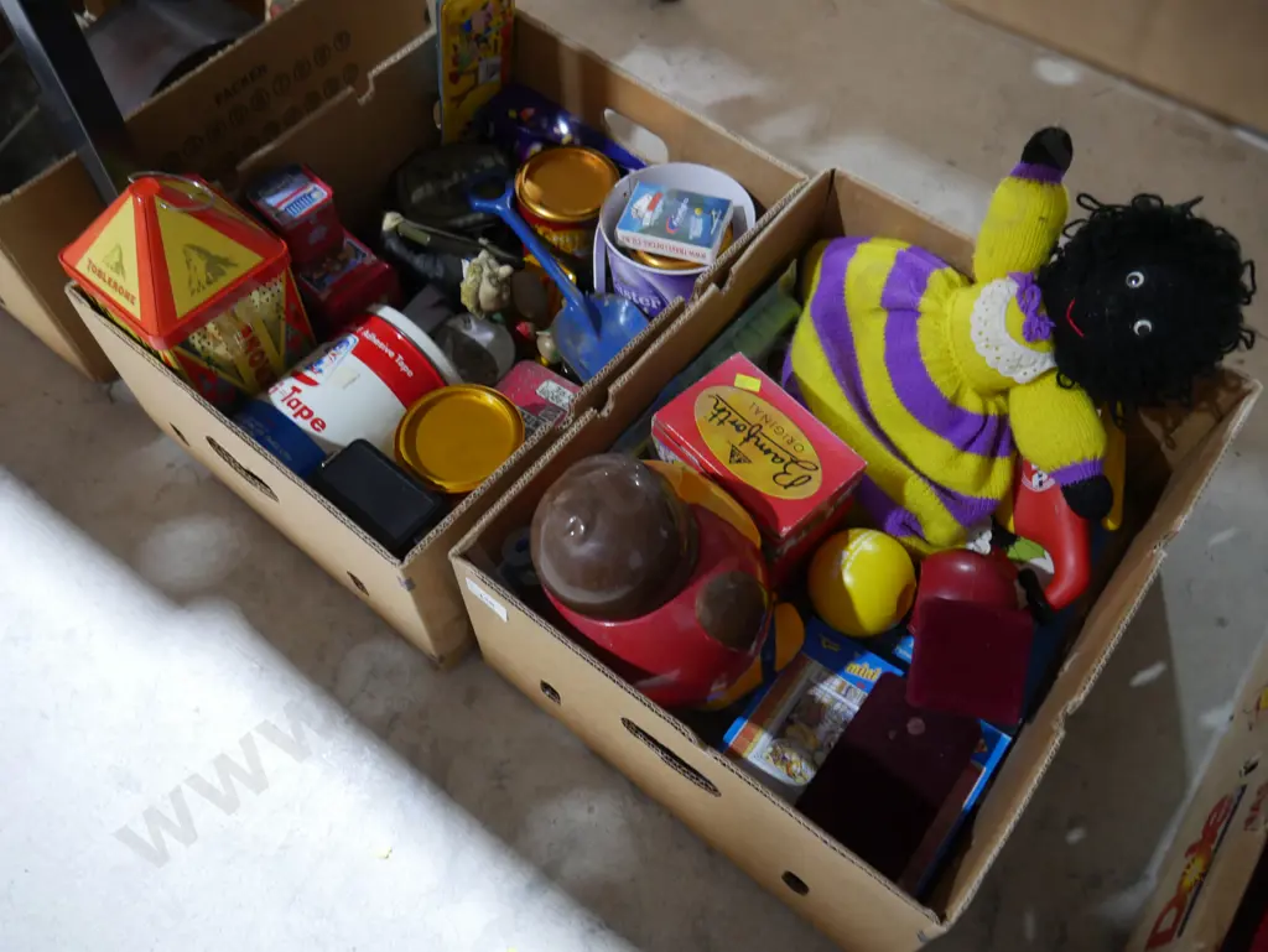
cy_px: 476
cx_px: 634
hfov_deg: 63.4
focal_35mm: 28
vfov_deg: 49.8
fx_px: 1026
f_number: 3.5
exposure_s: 1/60
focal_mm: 14
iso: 1250
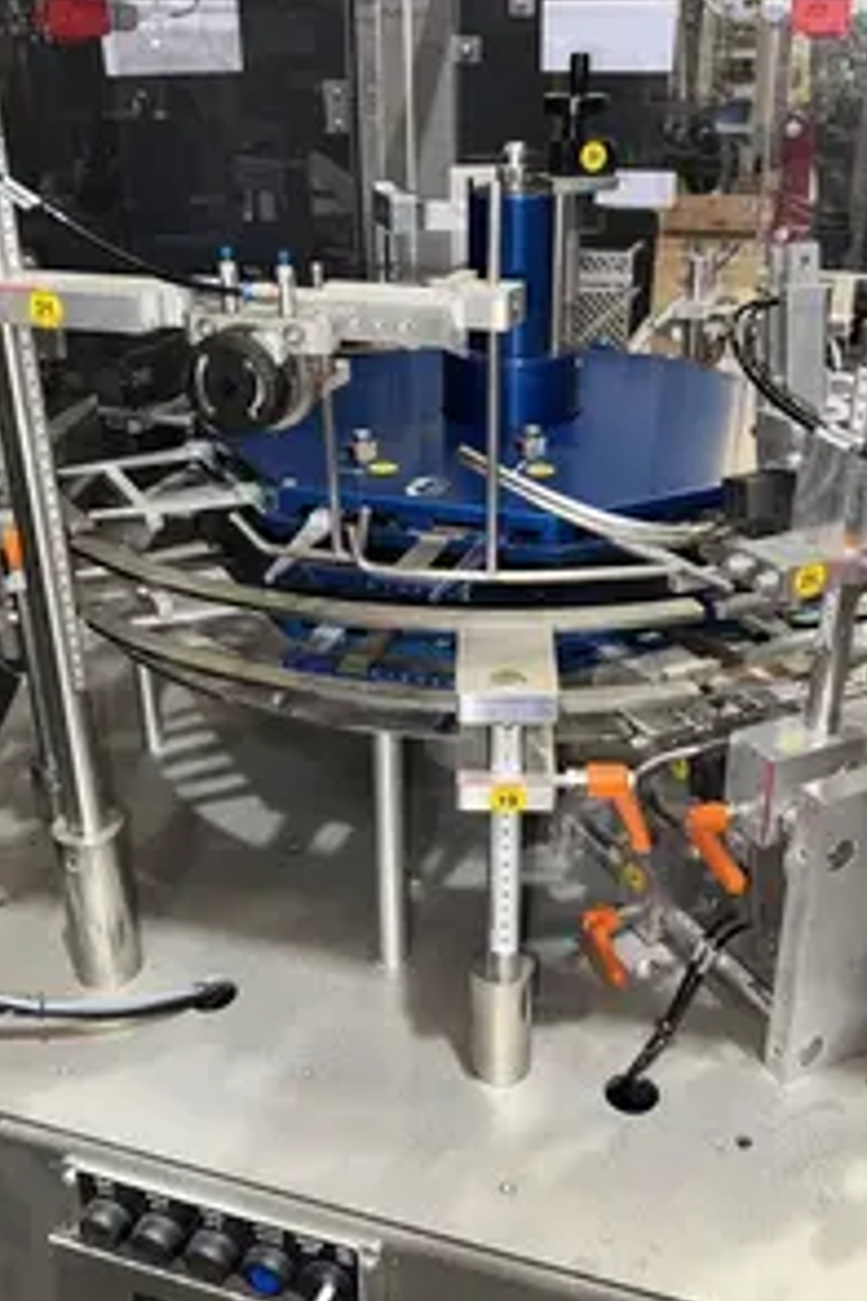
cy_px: 646
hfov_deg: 38.9
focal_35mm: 34
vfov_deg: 55.8
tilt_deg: -27.0
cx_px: 456
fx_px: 1228
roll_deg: -1.1
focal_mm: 6.76
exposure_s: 1/16
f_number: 1.78
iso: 64
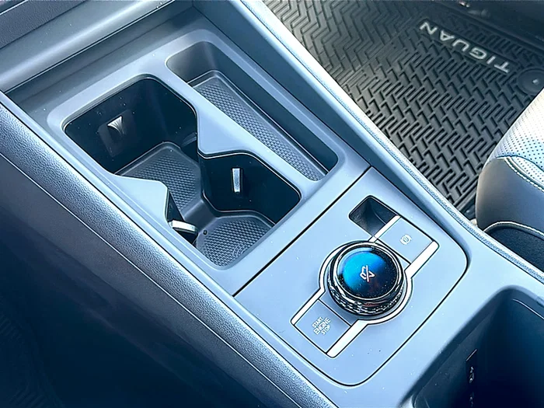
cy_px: 204
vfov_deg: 36.8
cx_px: 272
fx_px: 613
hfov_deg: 47.9
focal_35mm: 39
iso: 100
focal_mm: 6.86
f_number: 1.78
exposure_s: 1/47
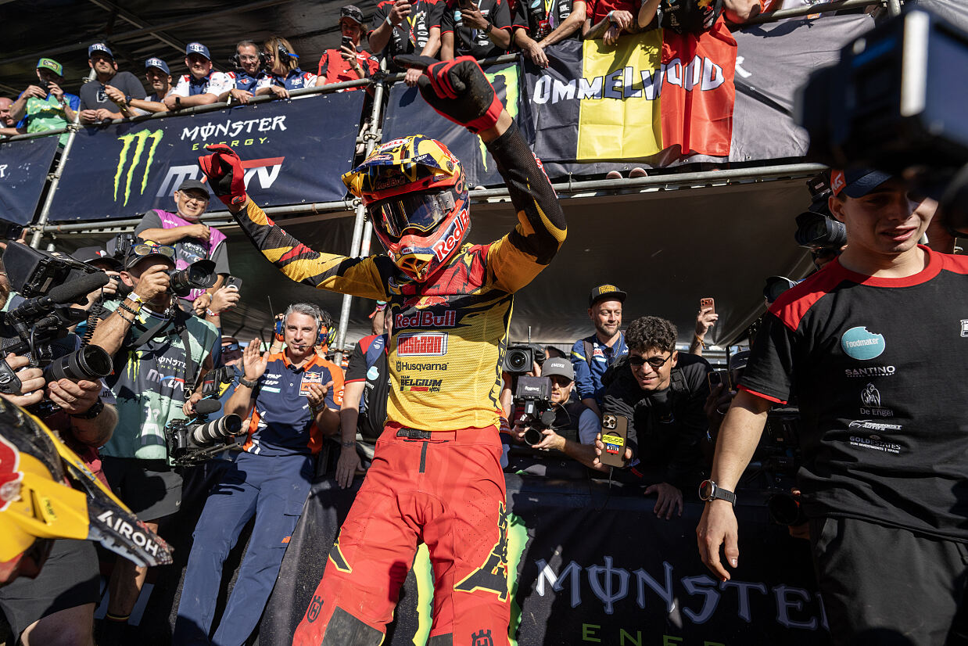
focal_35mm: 17
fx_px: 457
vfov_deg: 70.5
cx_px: 484
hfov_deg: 93.3
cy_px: 323
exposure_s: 1/1250
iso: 200
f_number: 4
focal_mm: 17
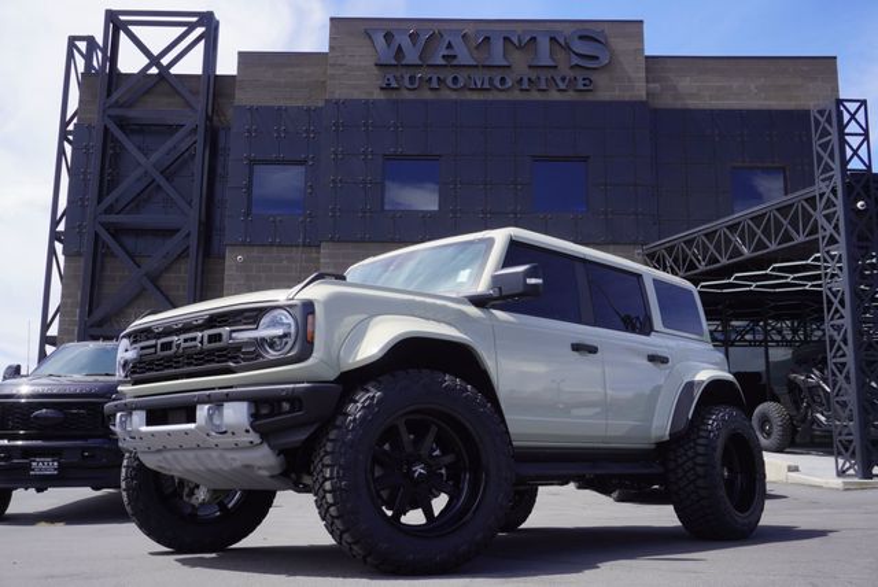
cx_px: 439
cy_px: 294
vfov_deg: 35.6
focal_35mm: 38
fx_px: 915
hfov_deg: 51.2
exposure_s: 1/125
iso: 100
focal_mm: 25
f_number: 10
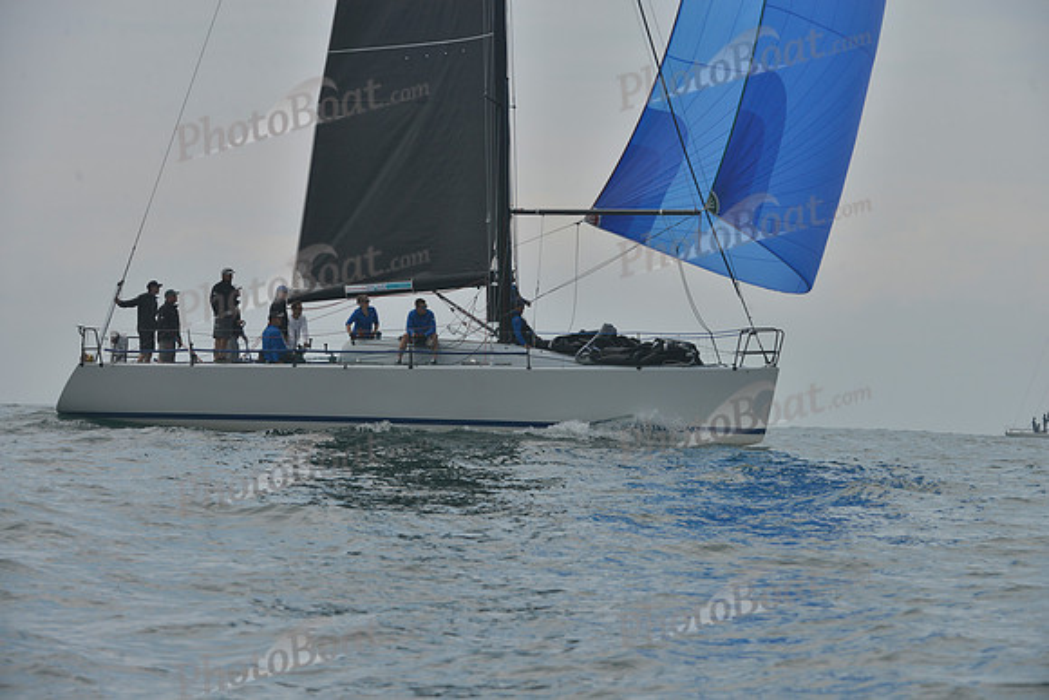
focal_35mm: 200
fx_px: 5829
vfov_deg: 6.9
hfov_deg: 10.3
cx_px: 524
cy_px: 350
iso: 280
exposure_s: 1/800
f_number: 9
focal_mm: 200
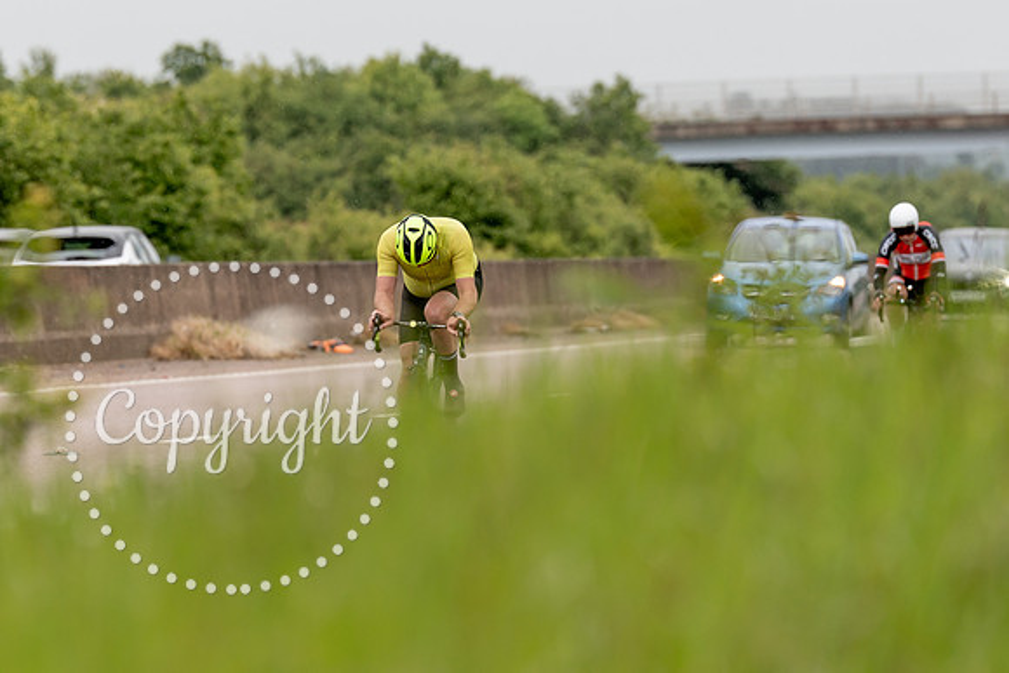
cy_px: 302
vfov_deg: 3.7
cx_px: 406
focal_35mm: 368
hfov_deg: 5.6
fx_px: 10320
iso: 250
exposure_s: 1/1000
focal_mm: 200
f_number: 3.5
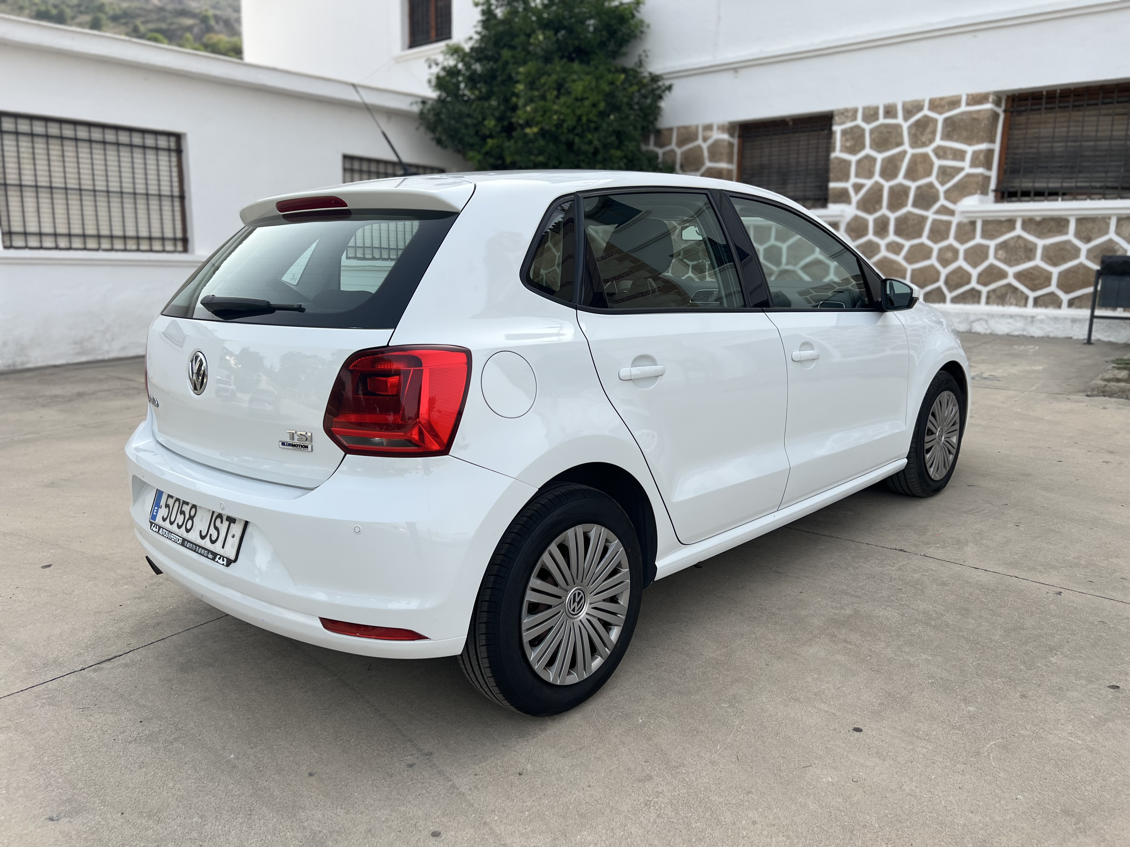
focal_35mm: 26
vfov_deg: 53.1
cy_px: 424
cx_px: 565
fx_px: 849
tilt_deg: -10.2
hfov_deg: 67.3
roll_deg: -1.2
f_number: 1.5
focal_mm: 5.7
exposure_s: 1/1901
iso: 50
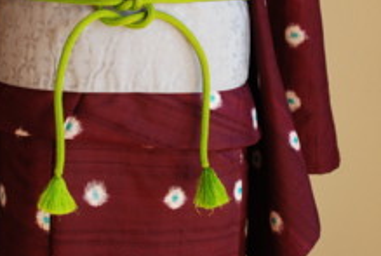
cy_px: 21
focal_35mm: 80
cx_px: 104
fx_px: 848
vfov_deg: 16.9
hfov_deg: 25.1
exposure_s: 1/60
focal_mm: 26
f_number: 4
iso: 400
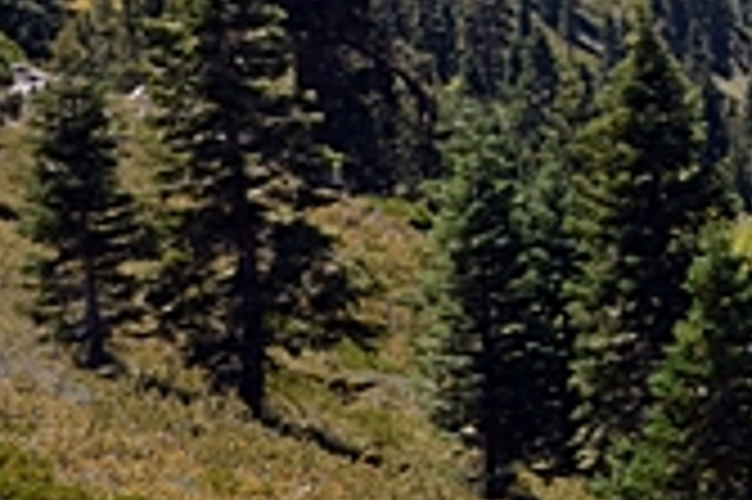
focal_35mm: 165
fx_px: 3452
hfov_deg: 11.8
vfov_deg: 8.2
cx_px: 1157
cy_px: -158
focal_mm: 23
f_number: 7.1
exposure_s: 1/320
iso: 100
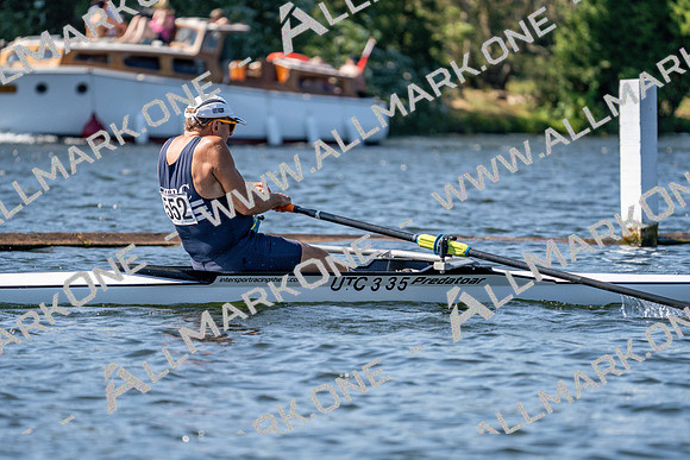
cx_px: 345
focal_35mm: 275
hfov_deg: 7.5
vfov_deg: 5.0
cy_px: 230
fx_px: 5272
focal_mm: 275
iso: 320
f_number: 5.6
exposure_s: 1/1600
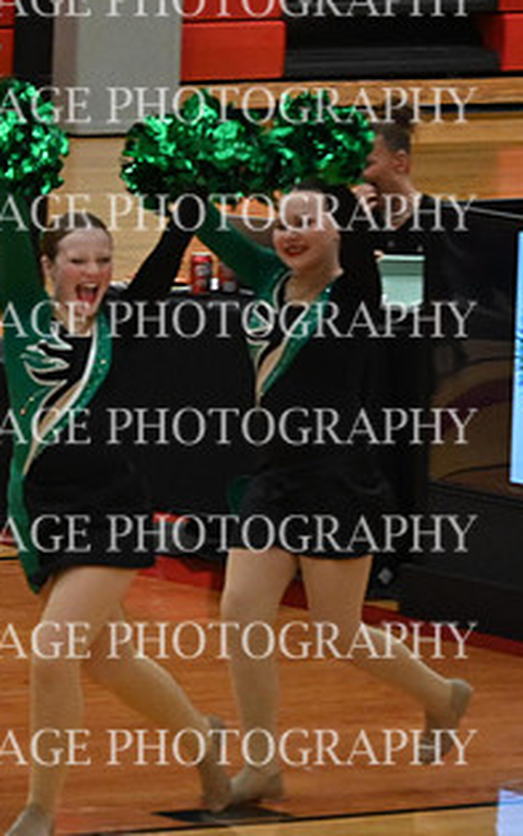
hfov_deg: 3.0
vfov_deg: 4.8
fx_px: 9939
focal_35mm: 436
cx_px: 93
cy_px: 373
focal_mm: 155
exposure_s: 1/400
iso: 6400
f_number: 4
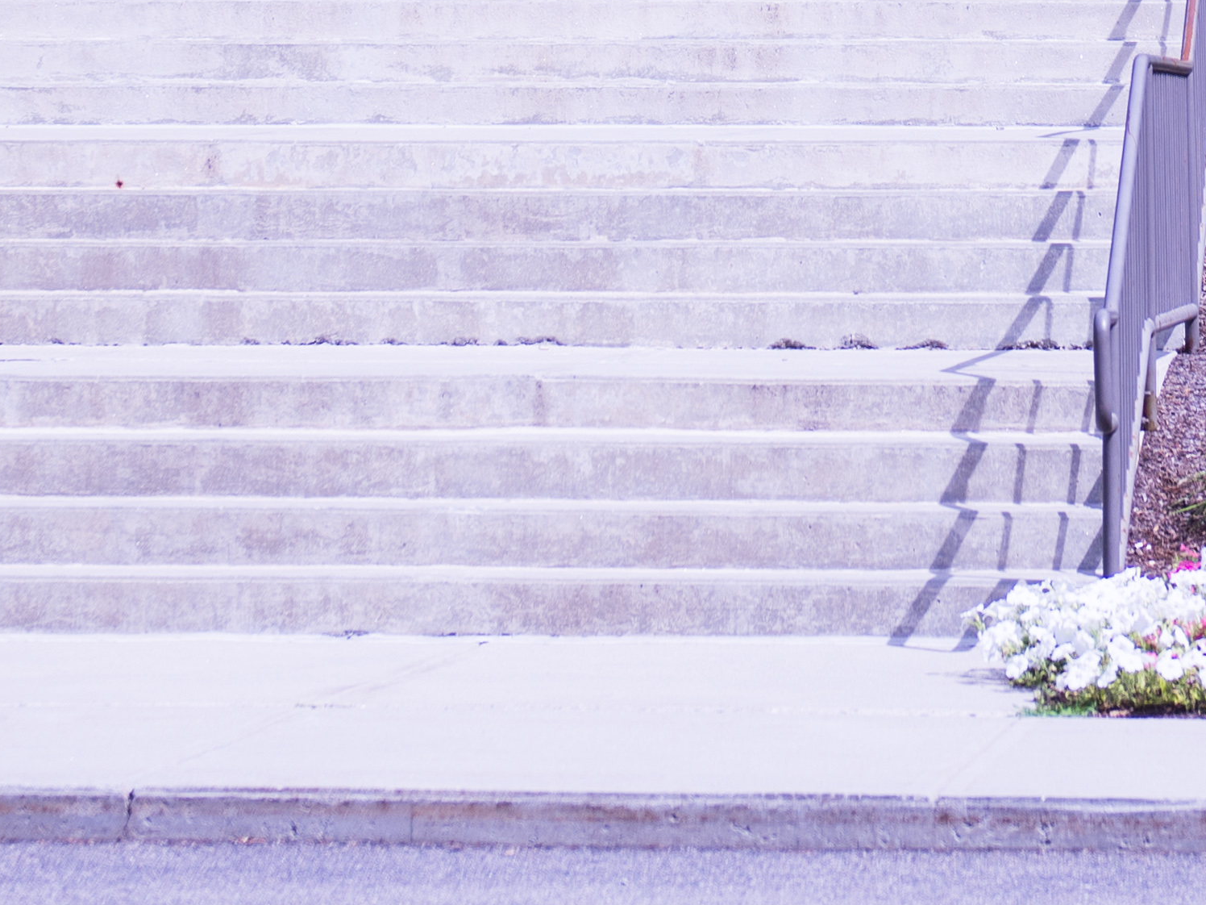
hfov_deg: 10.4
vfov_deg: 7.6
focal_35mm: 190
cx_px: 944
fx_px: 6619
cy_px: -581
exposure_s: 1/2000
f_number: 2.8
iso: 100
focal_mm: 50
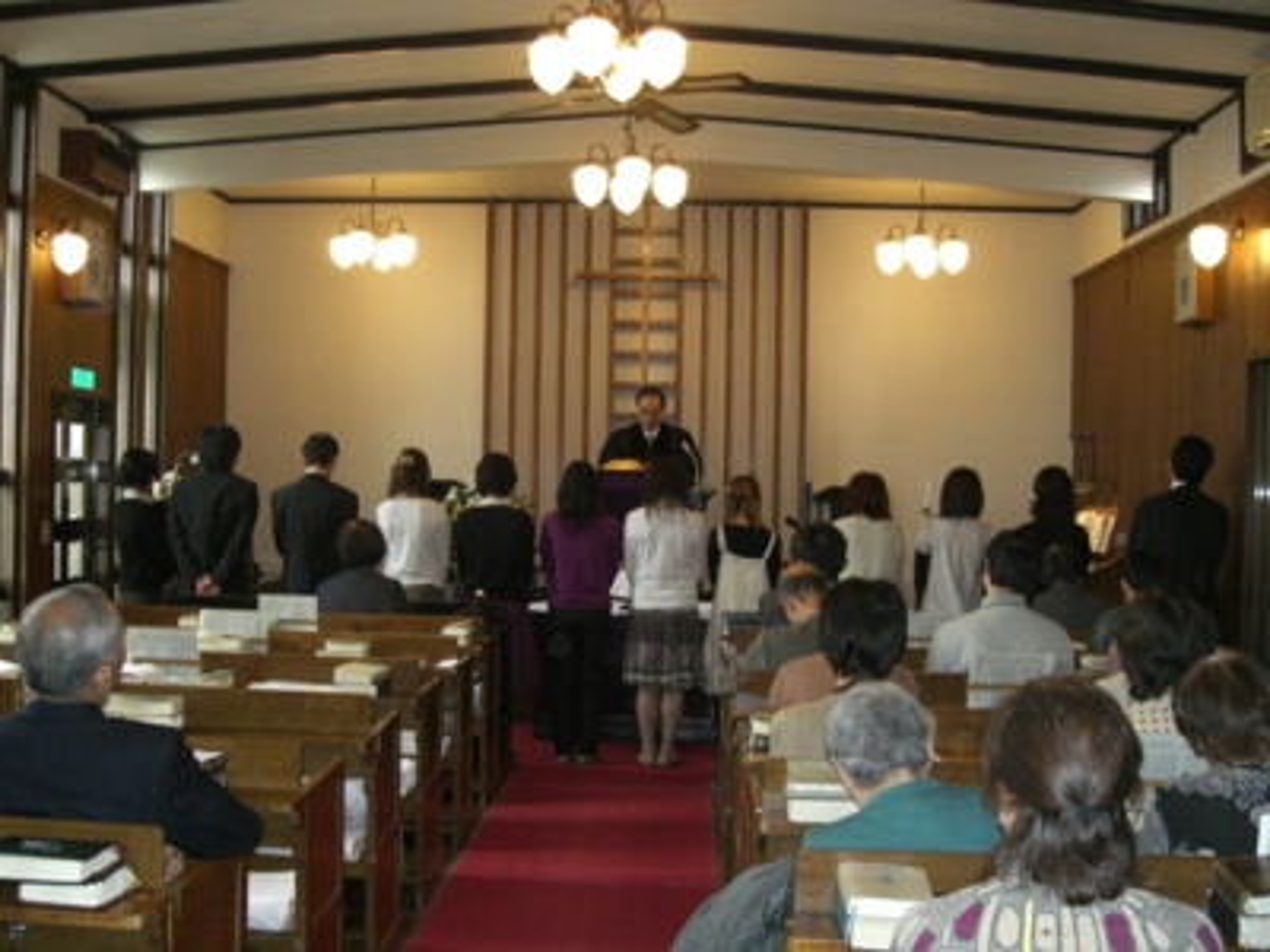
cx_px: 635
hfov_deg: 49.0
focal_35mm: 38
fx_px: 1394
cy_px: 476
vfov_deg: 37.7
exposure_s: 1/60
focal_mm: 6.3
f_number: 3.1
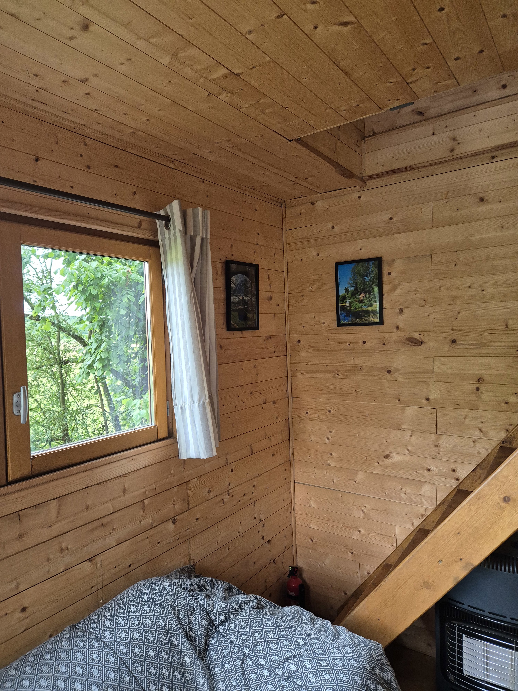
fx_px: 459
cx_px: 259
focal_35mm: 23
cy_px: 346
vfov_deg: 73.9
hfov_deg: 58.9
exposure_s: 1/100
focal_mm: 5.4
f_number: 1.8
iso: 320
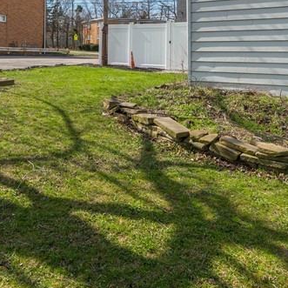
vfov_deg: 40.6
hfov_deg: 41.2
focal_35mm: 39
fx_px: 367
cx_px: 62
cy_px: 48
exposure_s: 1/1250
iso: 200
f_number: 9
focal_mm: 14
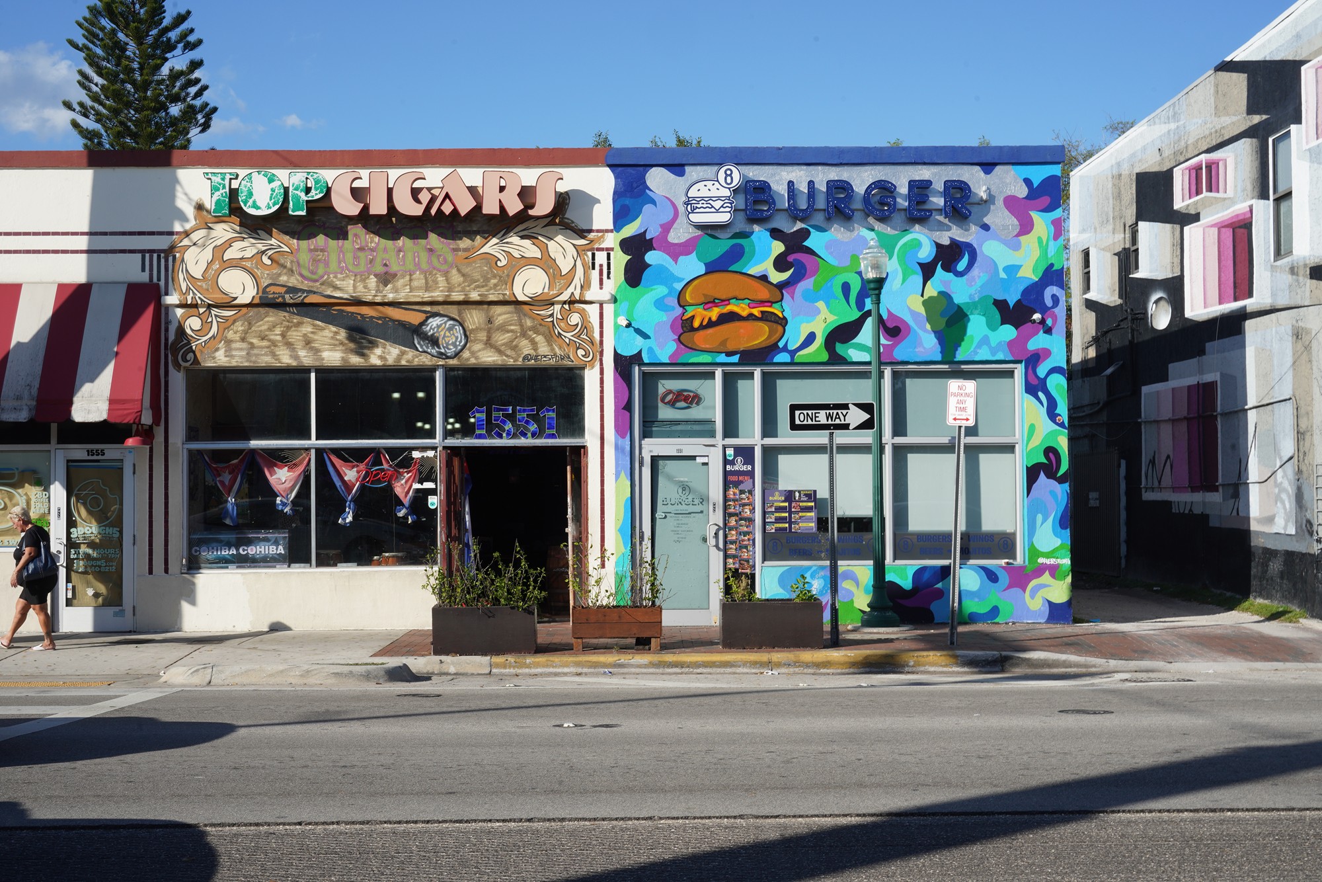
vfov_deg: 29.3
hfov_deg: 42.7
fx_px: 1689
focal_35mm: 46
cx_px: 661
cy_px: 441
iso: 200
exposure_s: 1/100
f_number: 20
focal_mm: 46
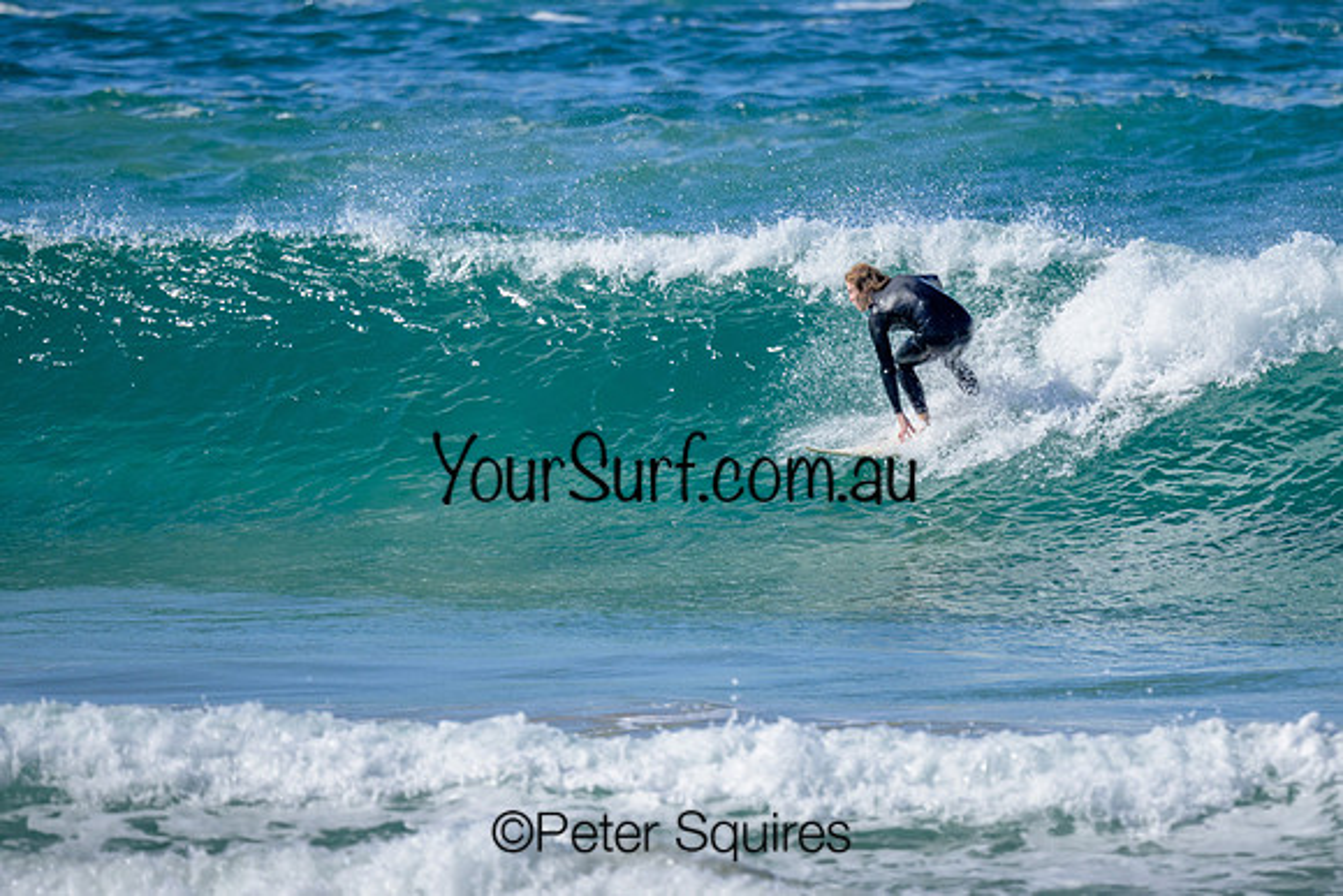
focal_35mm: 1099
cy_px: 357
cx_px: 797
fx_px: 41006
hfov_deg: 1.9
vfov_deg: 1.3
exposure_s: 1/2000
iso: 320
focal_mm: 800
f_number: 6.3
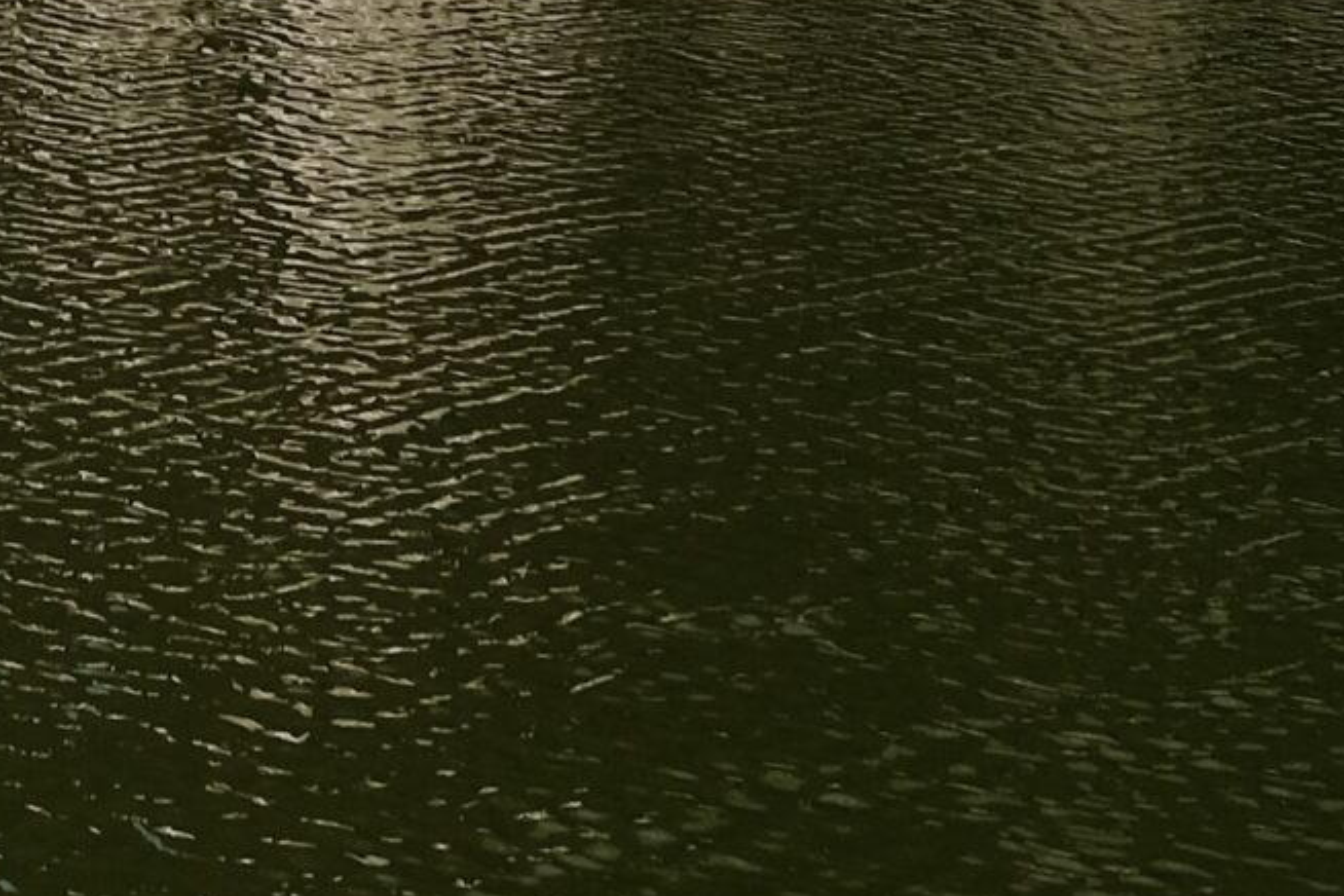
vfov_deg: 6.1
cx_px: -649
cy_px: -1431
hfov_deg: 9.4
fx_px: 7989
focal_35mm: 214
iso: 320
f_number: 5.6
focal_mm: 23
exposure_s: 1/1600
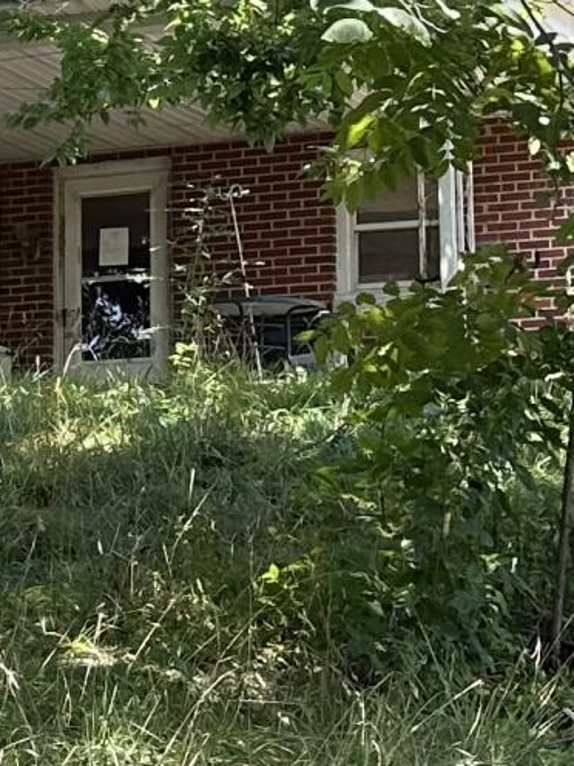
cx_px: -765
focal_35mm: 145
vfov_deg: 13.6
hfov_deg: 9.2
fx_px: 3210
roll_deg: -1.8
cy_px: 404
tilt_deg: +6.1
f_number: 1.78
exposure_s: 1/233
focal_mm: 6.86
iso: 64
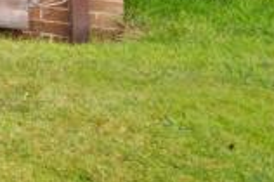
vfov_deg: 14.7
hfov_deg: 12.1
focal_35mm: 78
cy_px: -168
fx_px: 593
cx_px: -515
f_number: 8
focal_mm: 12
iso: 800
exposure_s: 1/200
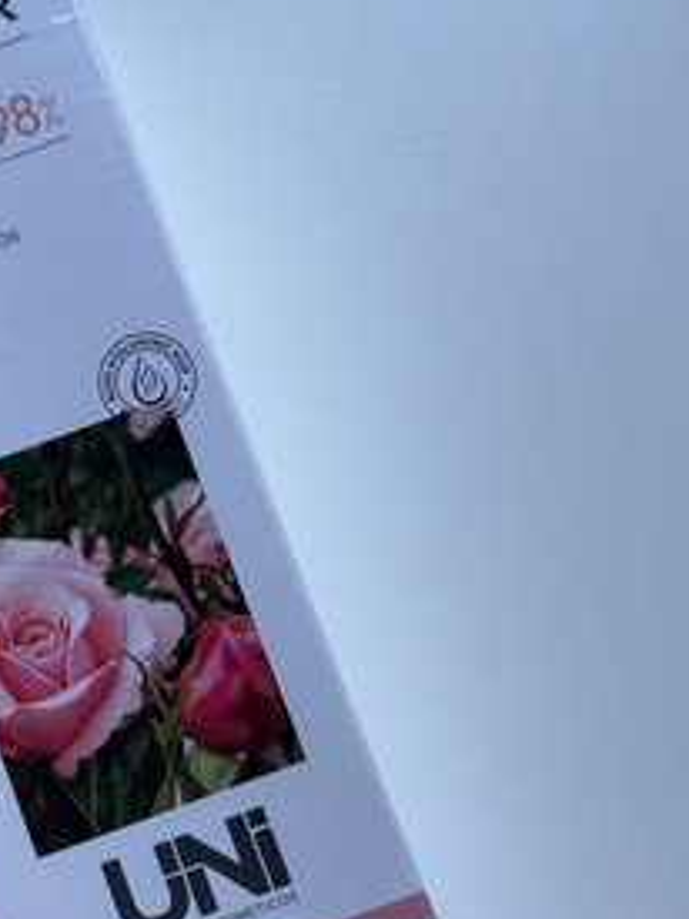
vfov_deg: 21.1
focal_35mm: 93
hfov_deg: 15.7
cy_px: 460
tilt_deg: -76.2
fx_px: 2470
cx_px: 47
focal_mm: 6.86
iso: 64
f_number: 1.78
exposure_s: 1/158
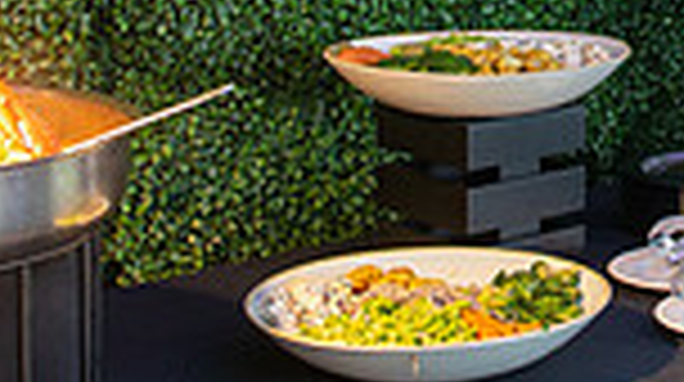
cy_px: -173
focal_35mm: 96
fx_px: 1739
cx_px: 675
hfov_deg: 21.5
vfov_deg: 12.0
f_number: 3.5
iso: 500
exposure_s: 1/160
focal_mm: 24
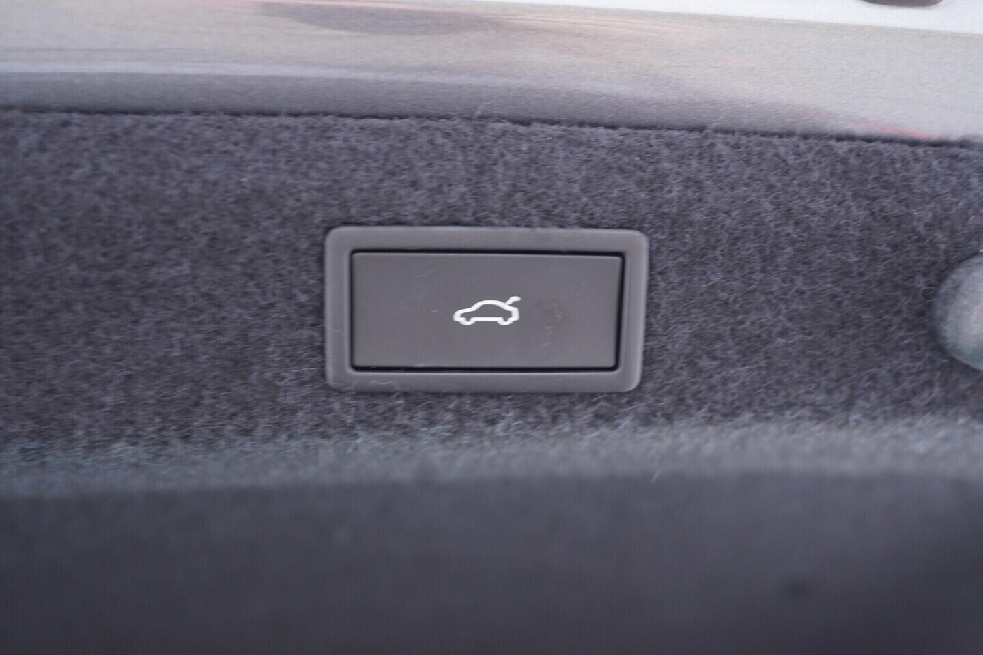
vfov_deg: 36.9
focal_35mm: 36
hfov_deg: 53.1
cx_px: 492
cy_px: 328
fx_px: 983
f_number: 2.8
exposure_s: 1/40
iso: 500
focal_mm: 24
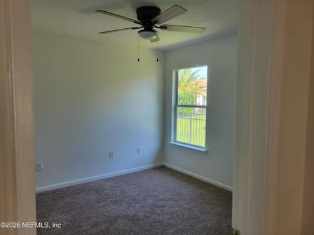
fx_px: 236
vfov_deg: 53.0
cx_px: 157
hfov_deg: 67.4
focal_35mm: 26
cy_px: 118
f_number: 1.8
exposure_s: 1/120
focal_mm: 5.4
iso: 64
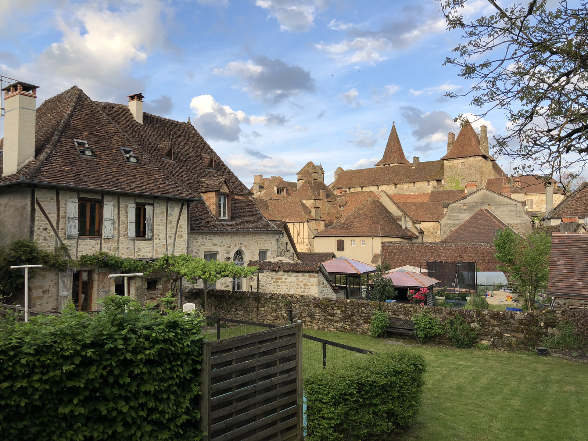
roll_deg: +0.5
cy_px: 220
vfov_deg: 49.7
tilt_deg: +2.8
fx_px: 476
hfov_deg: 63.4
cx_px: 294
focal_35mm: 28
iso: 20
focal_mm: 4
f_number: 1.8
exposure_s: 1/695
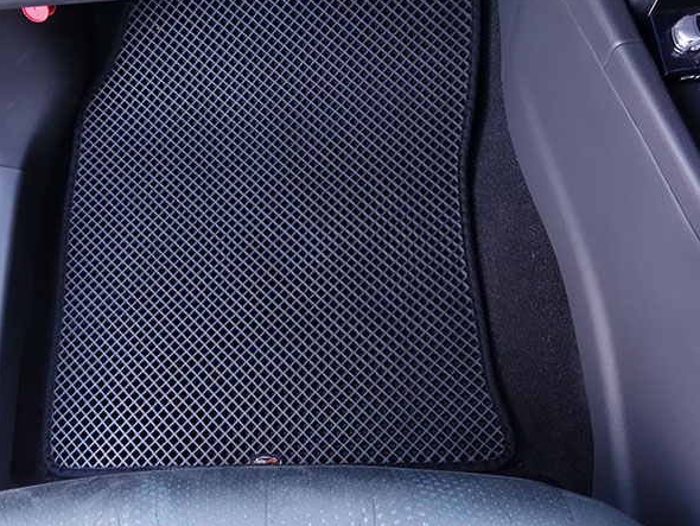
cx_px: 306
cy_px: 264
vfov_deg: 45.5
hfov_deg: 58.1
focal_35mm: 31
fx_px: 627
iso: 2500
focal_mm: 10.4
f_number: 7.1
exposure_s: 1/30
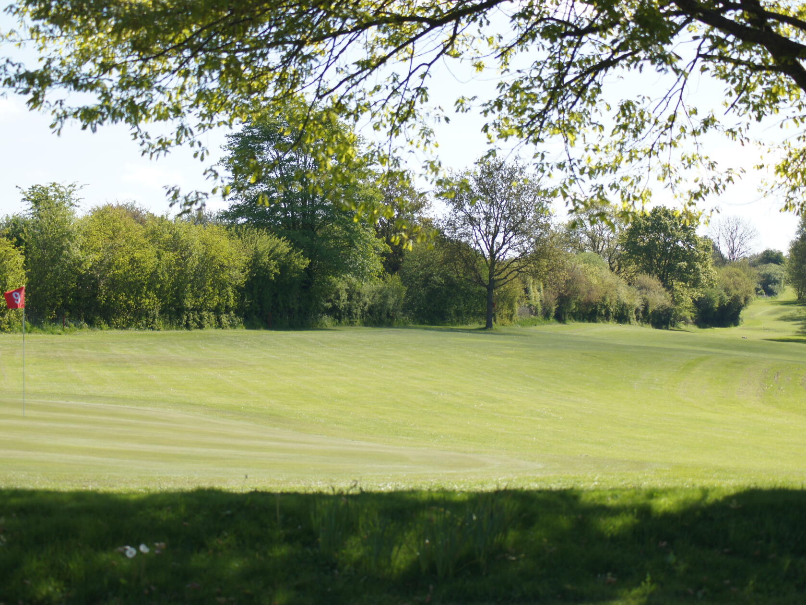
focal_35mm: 91
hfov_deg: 21.6
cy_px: 302
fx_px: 2108
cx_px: 400
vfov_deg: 16.3
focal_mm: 55
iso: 100
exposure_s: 1/160
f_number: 5.6
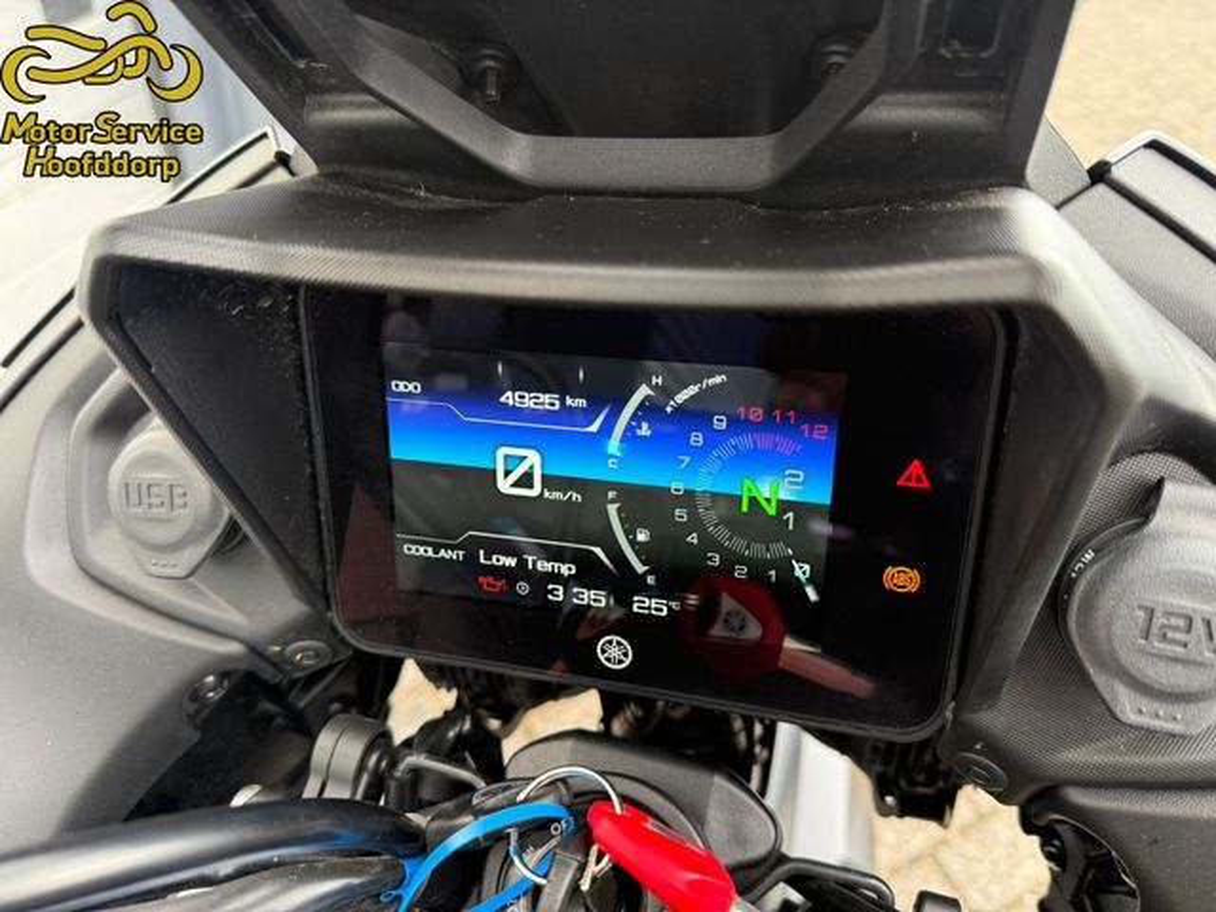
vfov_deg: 56.8
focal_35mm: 24
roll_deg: -8.6
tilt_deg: -43.0
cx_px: 608
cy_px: 456
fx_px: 843
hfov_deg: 71.6
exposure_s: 1/57
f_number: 1.78
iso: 200
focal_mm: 6.76
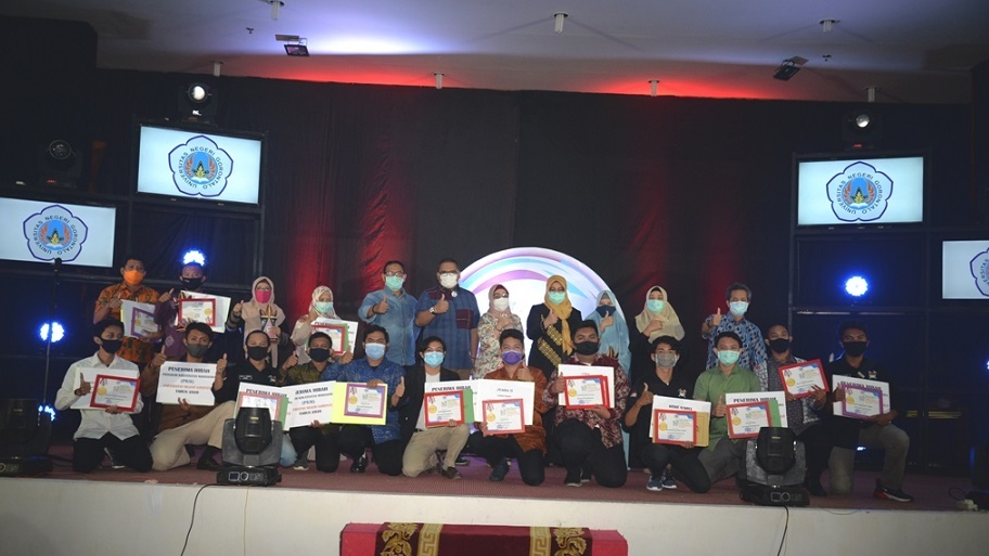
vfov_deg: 32.8
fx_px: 944
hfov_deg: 55.3
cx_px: 492
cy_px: 309
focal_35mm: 36
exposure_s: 1/320
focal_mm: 34
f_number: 4
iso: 1250
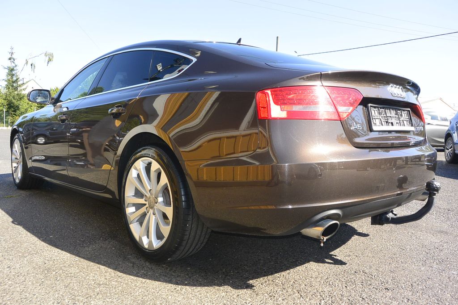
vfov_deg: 47.9
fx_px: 344
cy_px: 152
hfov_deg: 67.4
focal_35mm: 27
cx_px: 229
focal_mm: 10
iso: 160
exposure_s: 1/250
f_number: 5.6
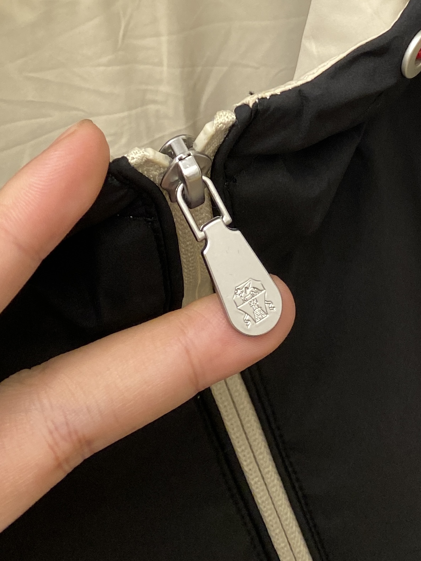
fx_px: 422
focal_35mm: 26
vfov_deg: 67.3
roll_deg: +14.1
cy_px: 280
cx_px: 210
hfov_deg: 53.1
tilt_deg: -14.9
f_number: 1.8
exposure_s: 1/121
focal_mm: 4.25
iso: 100
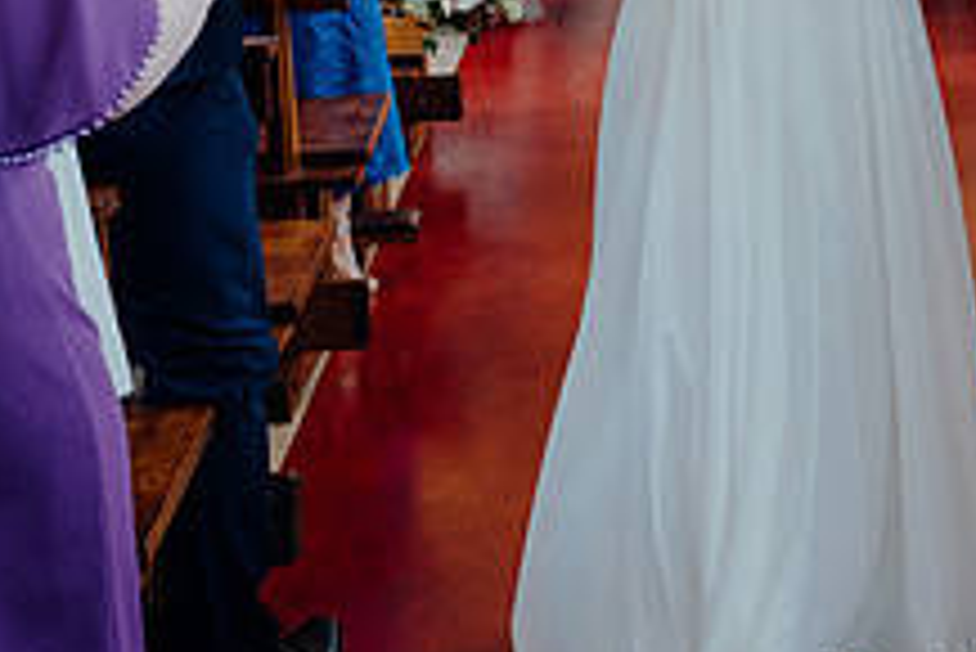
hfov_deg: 24.7
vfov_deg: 16.3
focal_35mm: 80
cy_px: -146
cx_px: 864
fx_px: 2170
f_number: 2.8
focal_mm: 30
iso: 640
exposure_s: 1/200
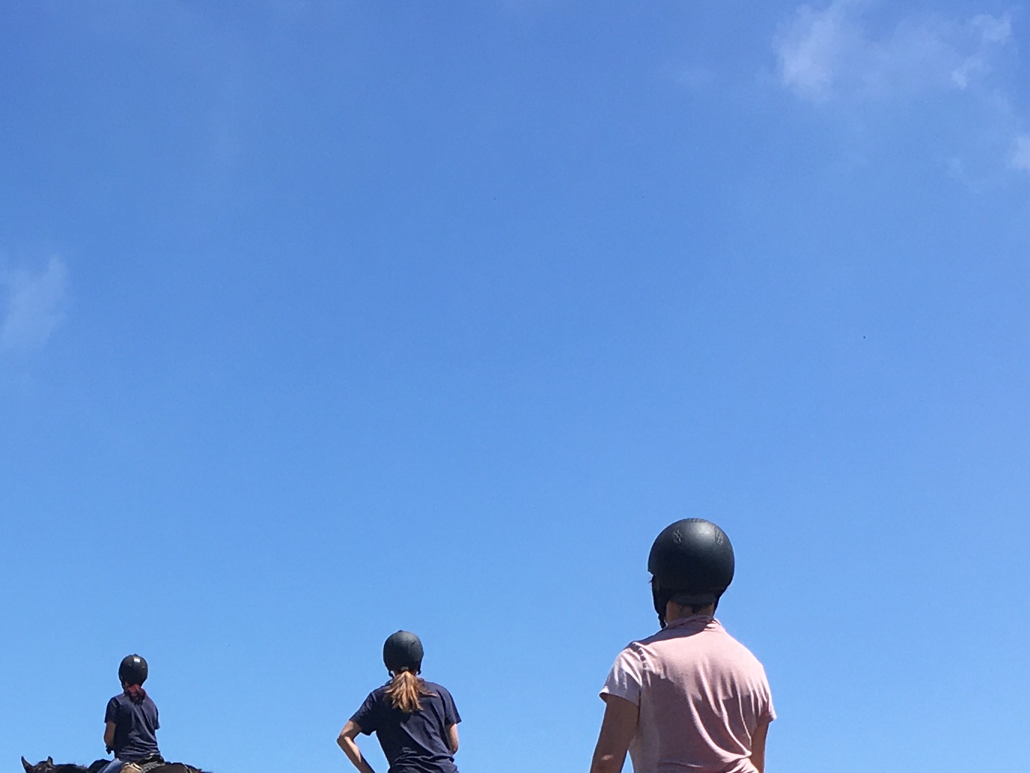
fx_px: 2529
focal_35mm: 85
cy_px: 1095
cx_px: 130
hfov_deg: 22.5
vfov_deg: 16.1
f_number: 2.2
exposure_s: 1/1425
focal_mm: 4.15
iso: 25
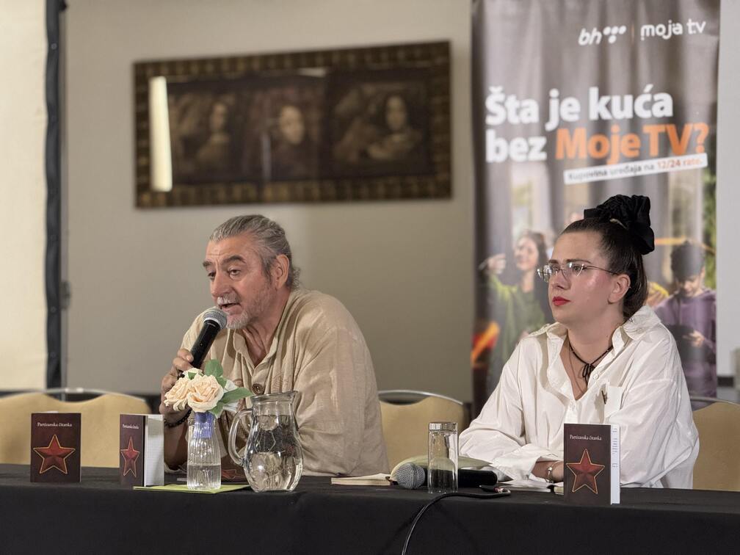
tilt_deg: +1.4
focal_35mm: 120
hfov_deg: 16.4
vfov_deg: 12.3
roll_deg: +0.4
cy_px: 278
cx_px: 370
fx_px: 2565
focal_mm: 15.66
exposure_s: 1/50
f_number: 2.8
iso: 640
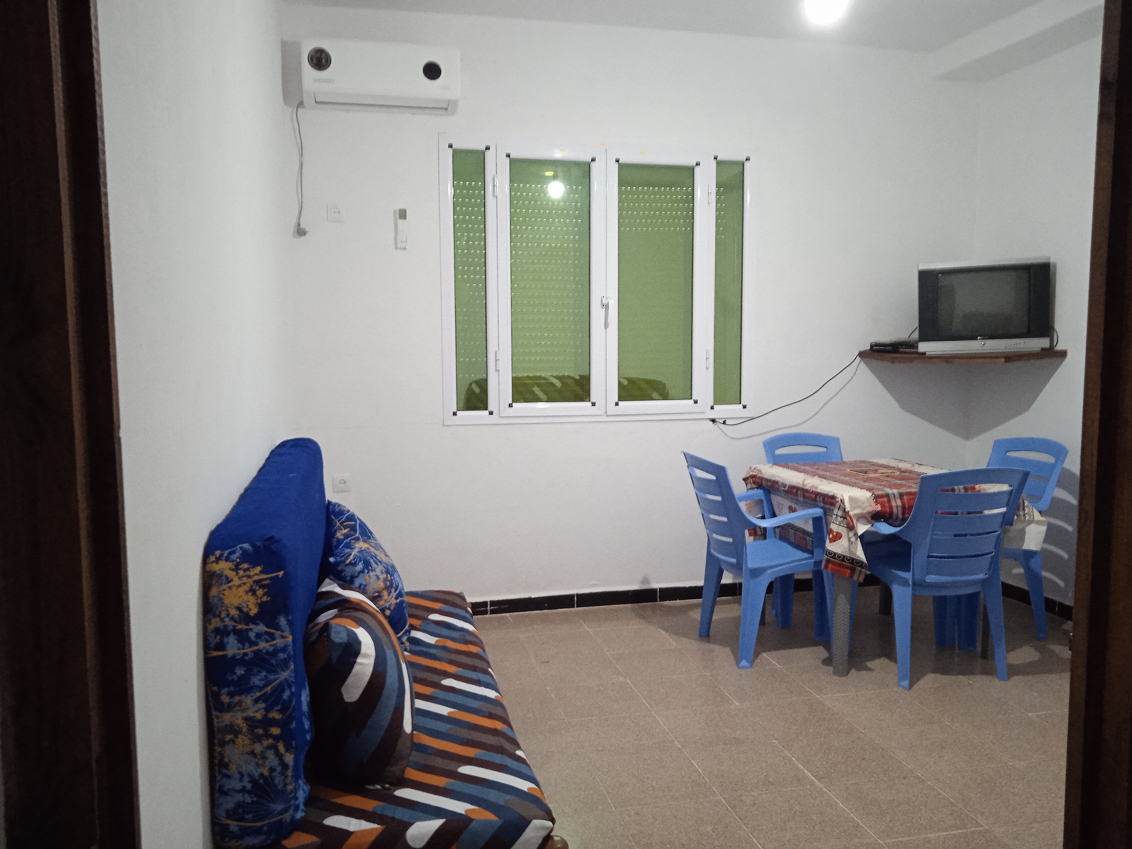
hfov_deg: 63.4
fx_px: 916
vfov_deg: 49.7
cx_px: 566
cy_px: 424
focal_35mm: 28
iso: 935
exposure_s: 1/14.3
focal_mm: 3.43
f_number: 2.2
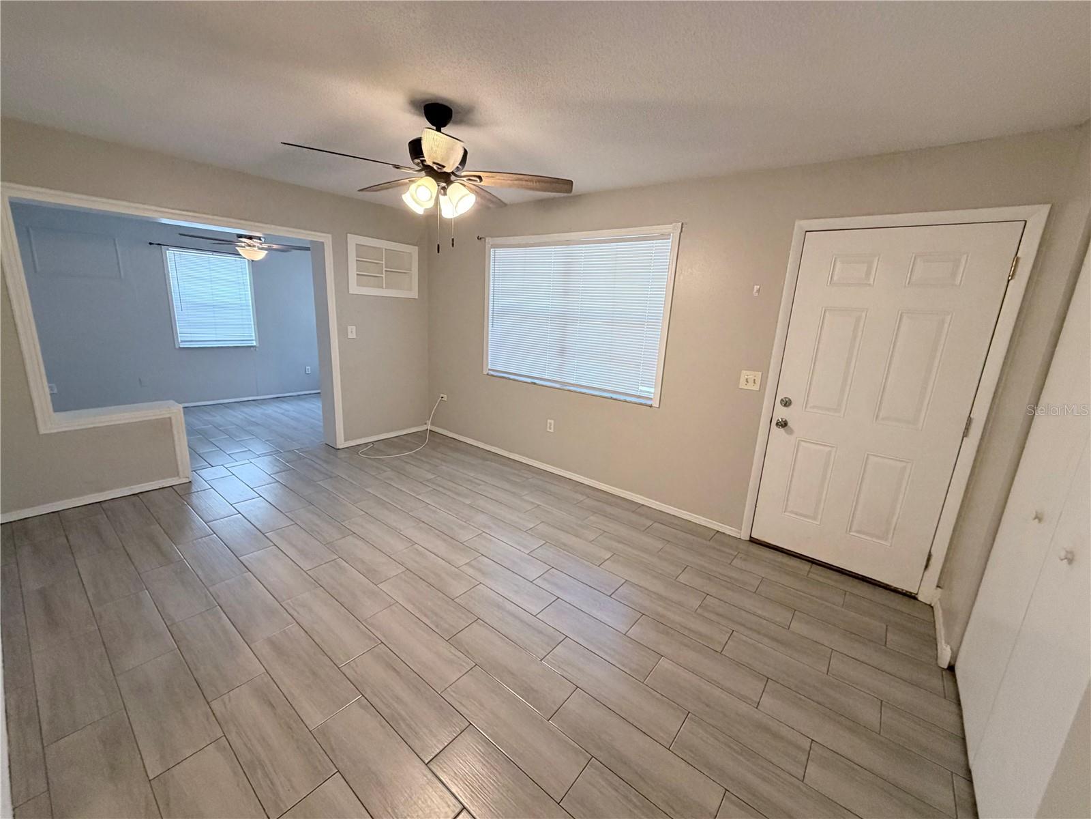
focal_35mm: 14
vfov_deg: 85.7
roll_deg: -2.7
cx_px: 546
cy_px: 410
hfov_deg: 102.1
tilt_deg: -13.5
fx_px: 441
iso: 320
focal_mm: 2.22
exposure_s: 1/60
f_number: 2.2
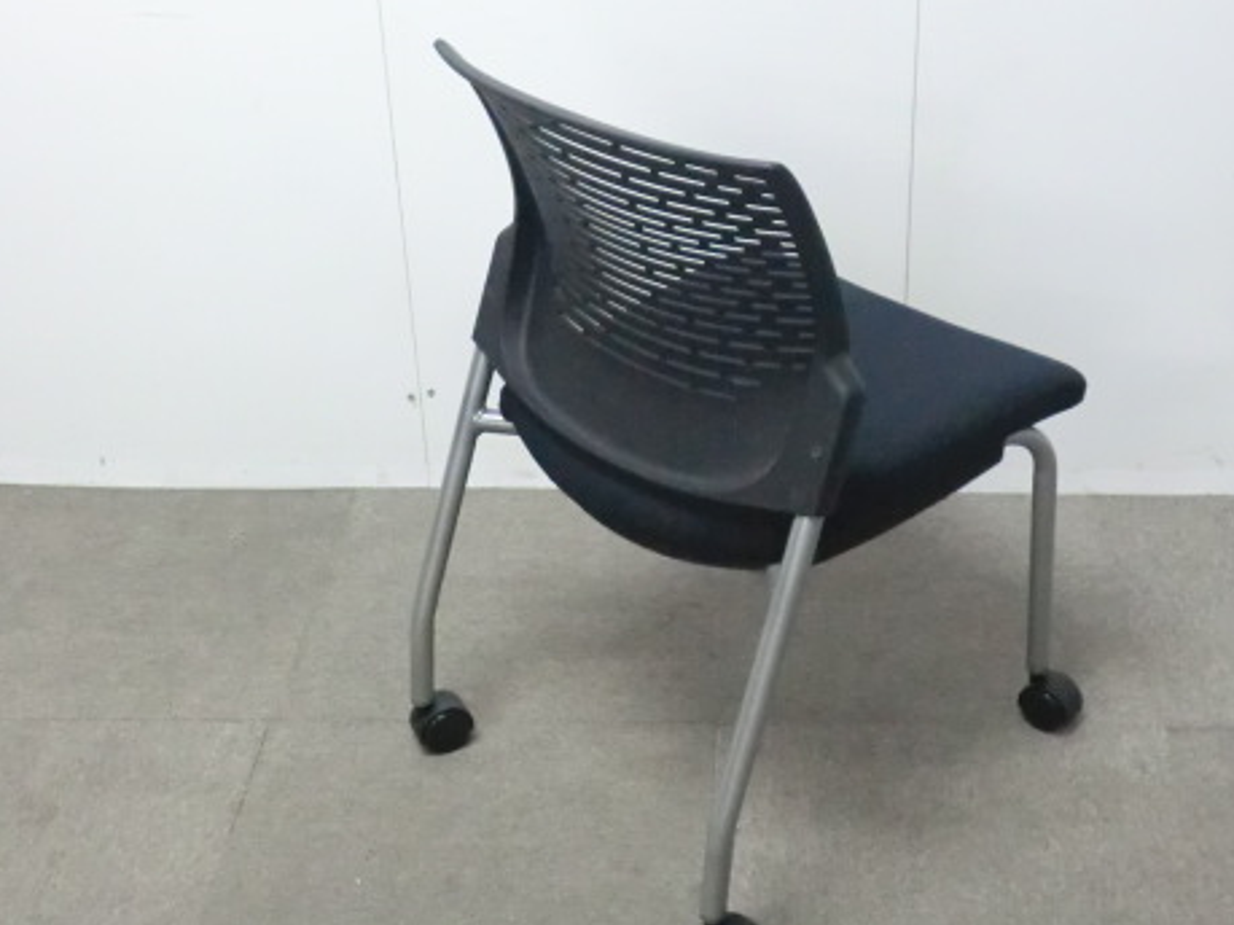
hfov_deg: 36.1
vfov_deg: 27.5
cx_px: 721
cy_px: 376
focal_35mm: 53
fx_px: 1889
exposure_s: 1/30
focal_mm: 6.9
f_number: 3.9
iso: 800
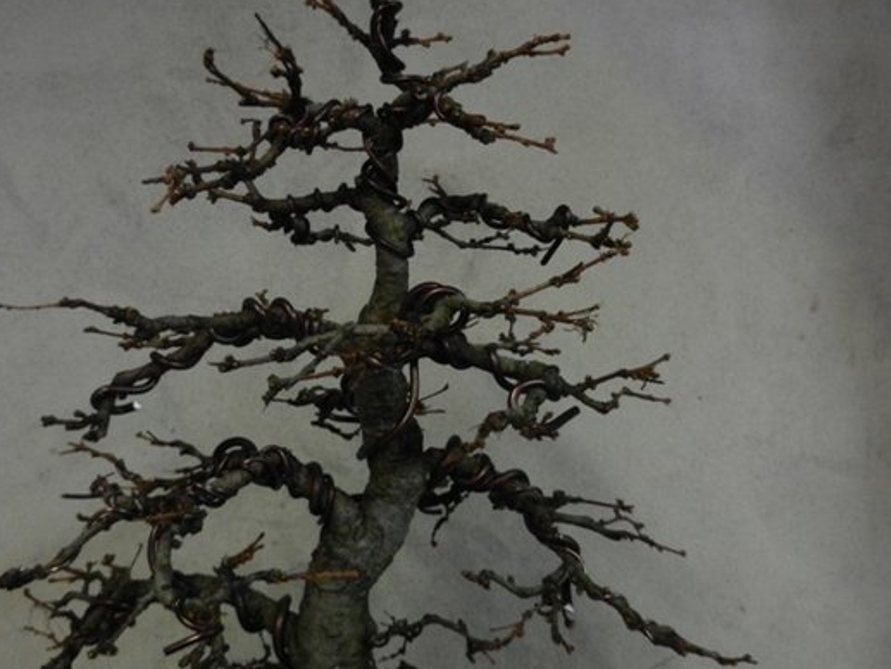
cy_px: 322
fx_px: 747
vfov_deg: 48.2
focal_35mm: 29
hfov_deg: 61.4
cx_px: 386
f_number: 3.5
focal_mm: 4.5
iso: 400
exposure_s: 1/15
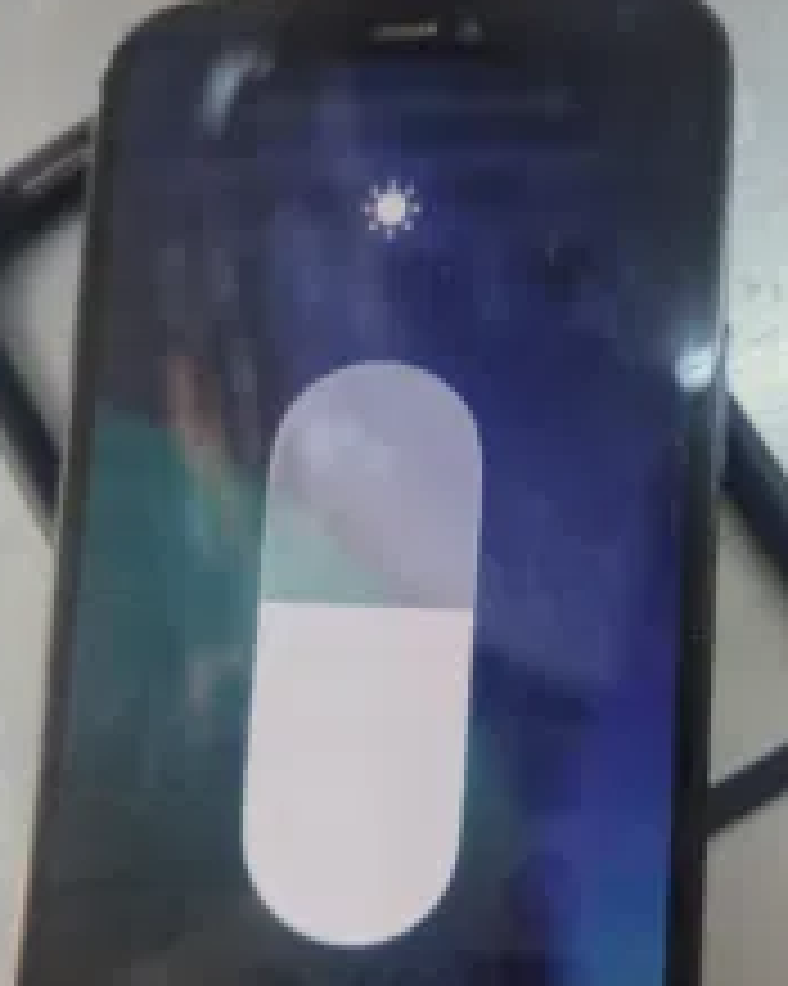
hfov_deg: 36.5
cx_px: 392
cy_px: 644
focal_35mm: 41
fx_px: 1196
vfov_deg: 44.3
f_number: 1.7
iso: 475
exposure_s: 1/50
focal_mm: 5.25
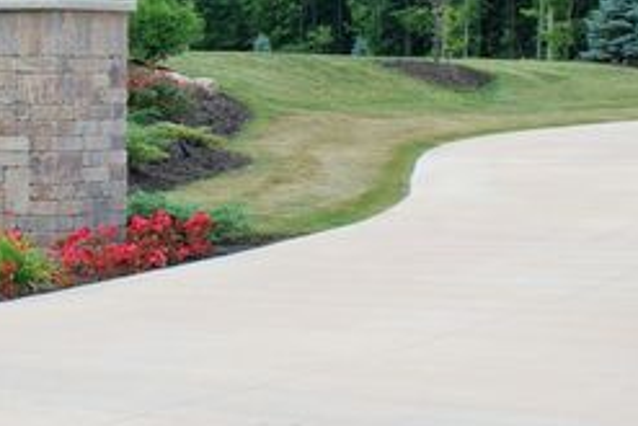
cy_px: 15
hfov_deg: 12.2
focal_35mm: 167
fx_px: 2961
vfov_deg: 8.2
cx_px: 129
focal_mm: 55
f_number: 6.3
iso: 100
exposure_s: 1/160
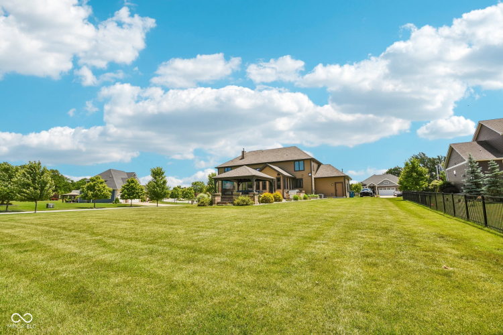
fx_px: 210
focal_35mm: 15
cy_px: 168
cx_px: 252
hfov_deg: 100.4
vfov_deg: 77.3
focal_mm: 10
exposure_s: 1/1250
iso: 400
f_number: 8
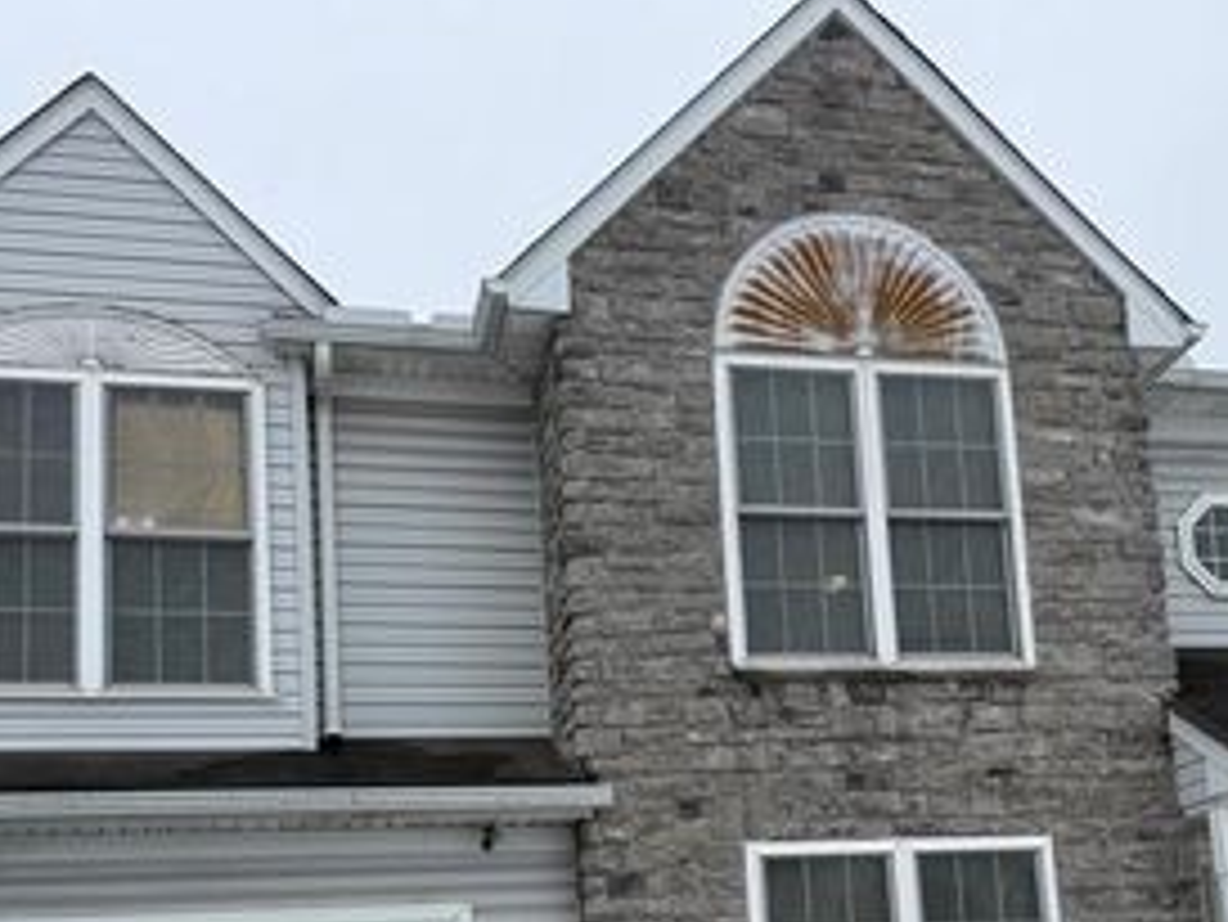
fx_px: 1562
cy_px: 807
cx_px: 684
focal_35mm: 44
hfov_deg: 42.9
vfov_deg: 31.5
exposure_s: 1/1522
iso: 80
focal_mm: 6.76
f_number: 1.78
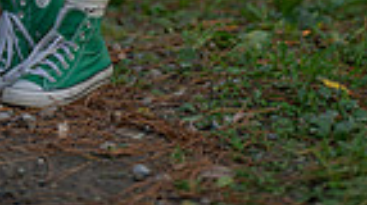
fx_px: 2721
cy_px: -366
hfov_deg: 7.7
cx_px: 92
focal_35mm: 280
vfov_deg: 4.2
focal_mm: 85
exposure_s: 1/640
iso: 160
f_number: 1.3
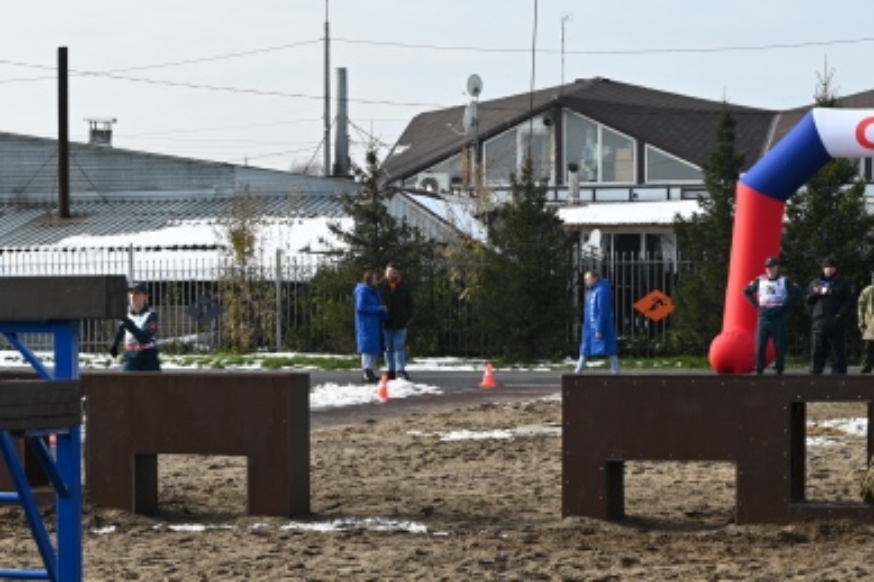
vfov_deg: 12.1
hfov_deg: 18.1
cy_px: 482
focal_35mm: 113
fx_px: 2742
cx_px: 279
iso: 100
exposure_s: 1/320
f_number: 6.3
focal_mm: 44
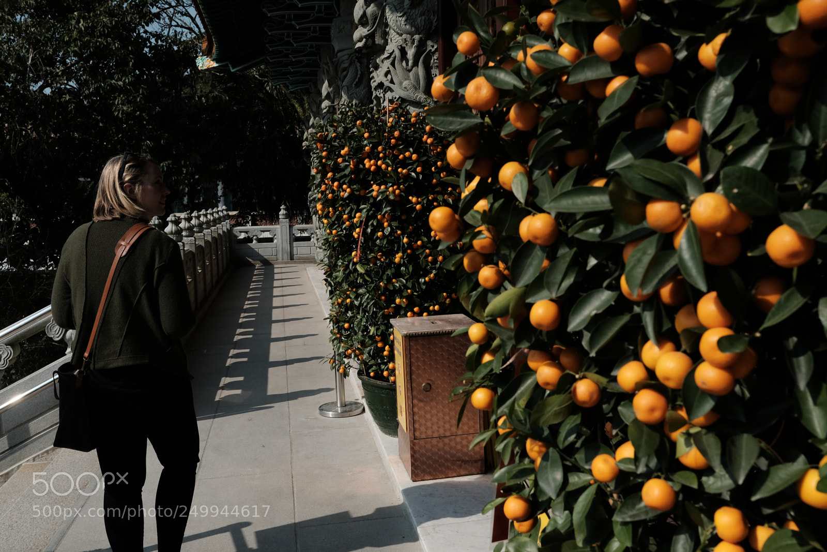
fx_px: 804
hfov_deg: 54.4
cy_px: 276
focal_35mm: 35
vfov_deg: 37.9
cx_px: 414
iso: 1000
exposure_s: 1/4000
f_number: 8
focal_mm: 23
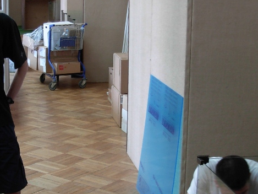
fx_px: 619
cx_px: 86
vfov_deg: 17.8
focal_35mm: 83
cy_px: 101
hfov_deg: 23.4
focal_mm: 6.3
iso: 79
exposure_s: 1/6.9
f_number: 2.9
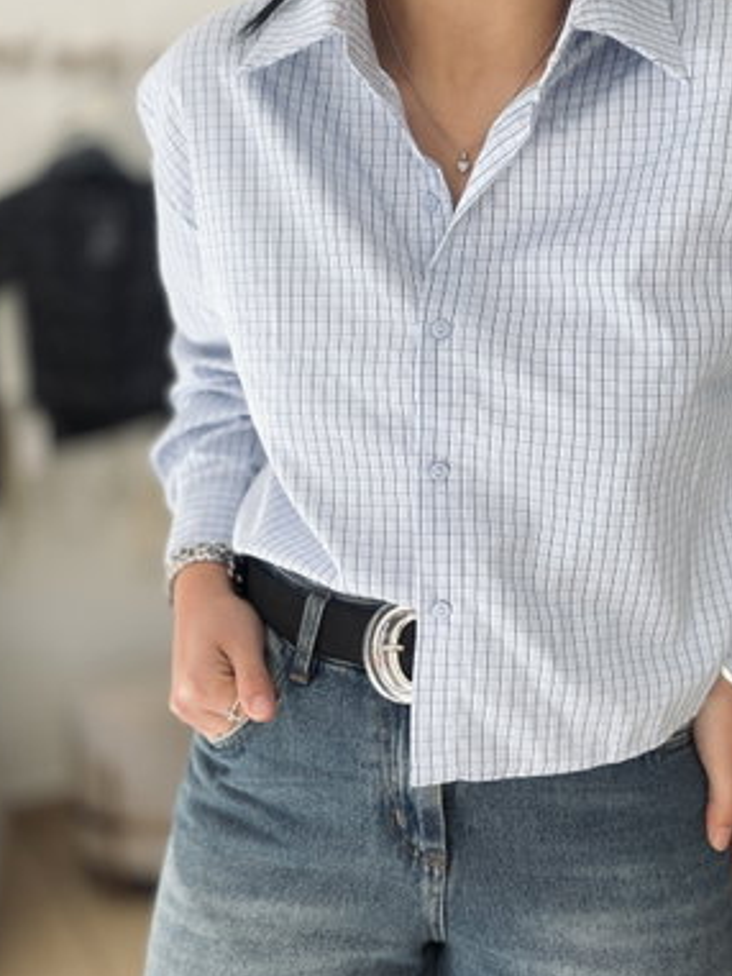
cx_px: 473
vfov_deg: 44.8
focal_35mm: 42
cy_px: 462
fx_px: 1184
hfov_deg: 34.1
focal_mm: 2.71
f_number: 1.9
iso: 64
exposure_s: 1/121
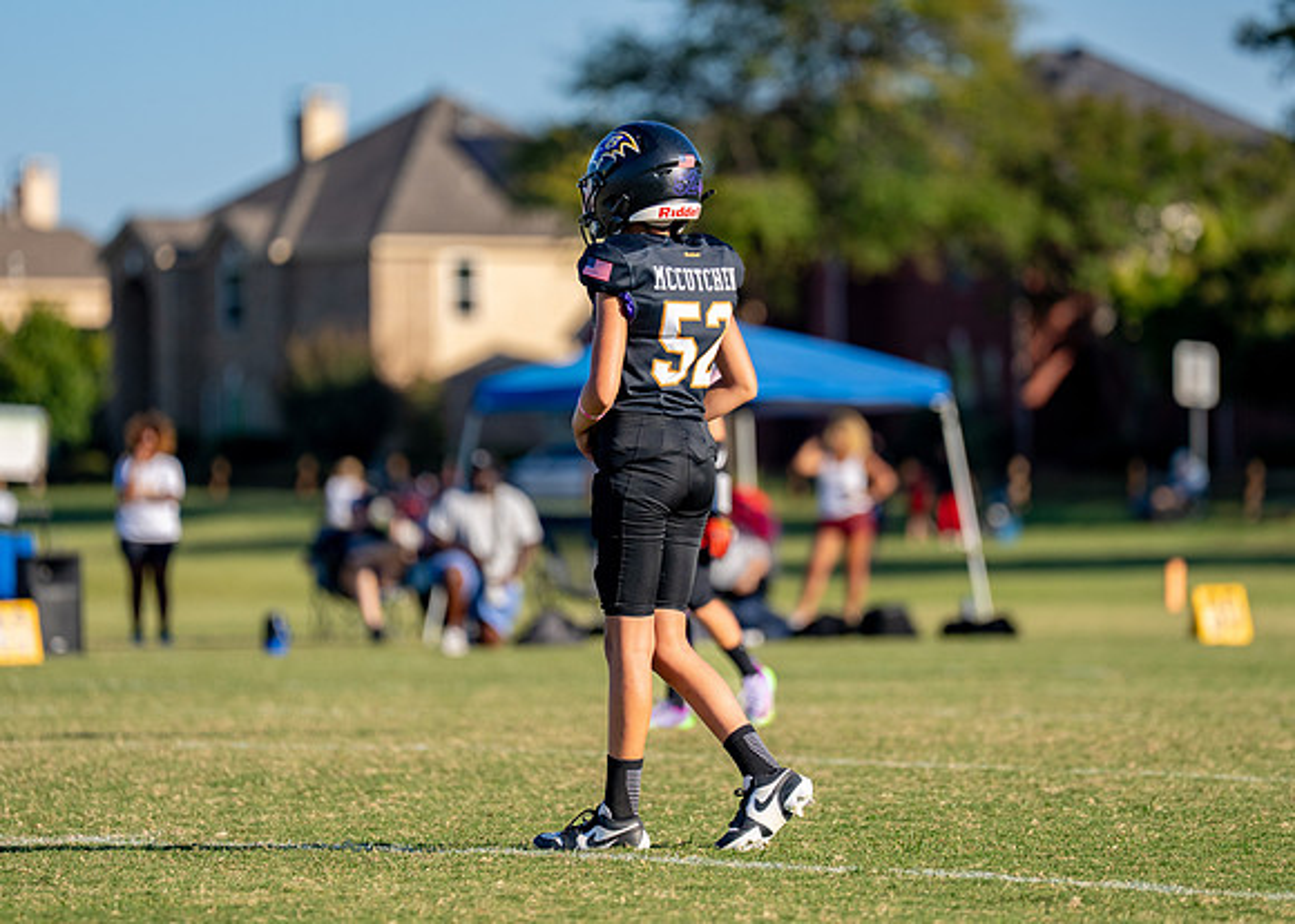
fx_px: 9767
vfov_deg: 5.4
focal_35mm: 266
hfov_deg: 7.6
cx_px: 673
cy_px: 397
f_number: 2.8
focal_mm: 200
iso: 160
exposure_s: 1/4000
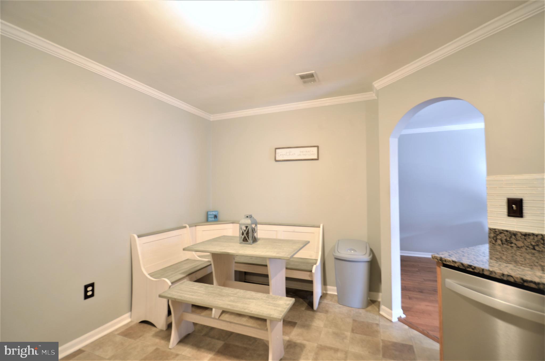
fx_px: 227
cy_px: 180
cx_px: 272
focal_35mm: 15
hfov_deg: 100.5
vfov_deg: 77.1
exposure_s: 1/2.5
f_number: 4
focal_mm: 10
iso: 100
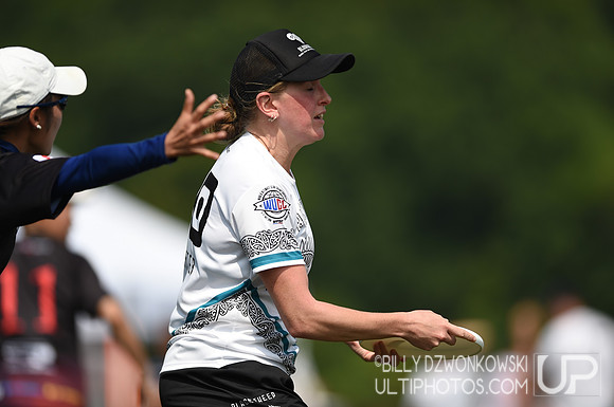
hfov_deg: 5.2
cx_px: 307
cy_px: 204
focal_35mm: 400
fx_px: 6813
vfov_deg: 3.4
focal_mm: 400
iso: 100
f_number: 4
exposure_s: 1/2500
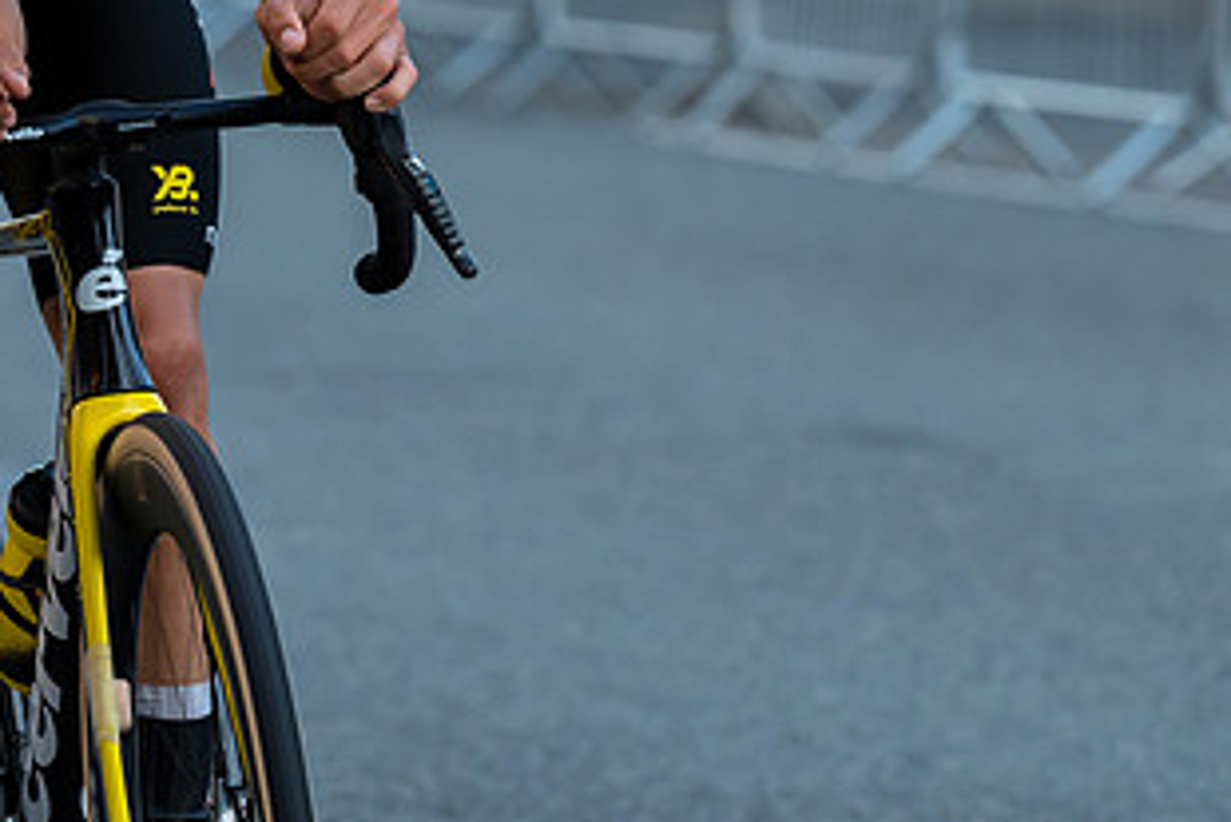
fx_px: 11768
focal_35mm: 344
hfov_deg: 6.0
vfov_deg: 4.0
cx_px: 127
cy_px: -107
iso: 800
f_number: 4.5
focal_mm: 151
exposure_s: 1/800
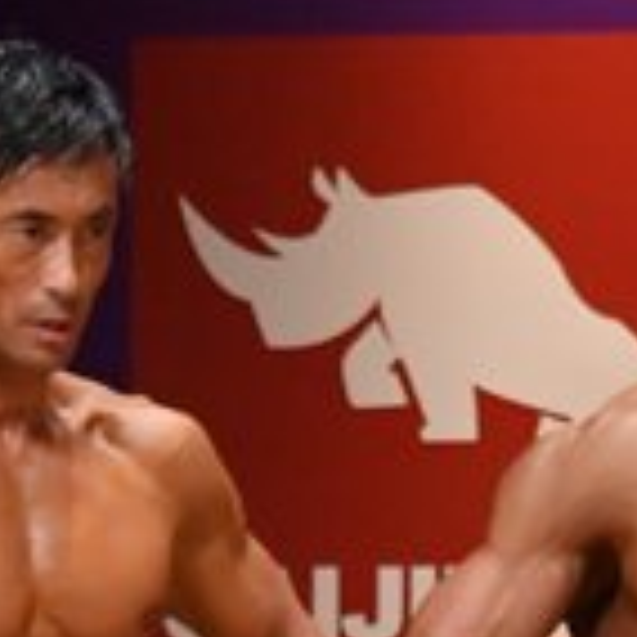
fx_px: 28876
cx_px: -92
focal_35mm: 1387
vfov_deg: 1.3
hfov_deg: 1.3
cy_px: 978
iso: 4500
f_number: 5.6
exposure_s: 1/400
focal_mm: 200
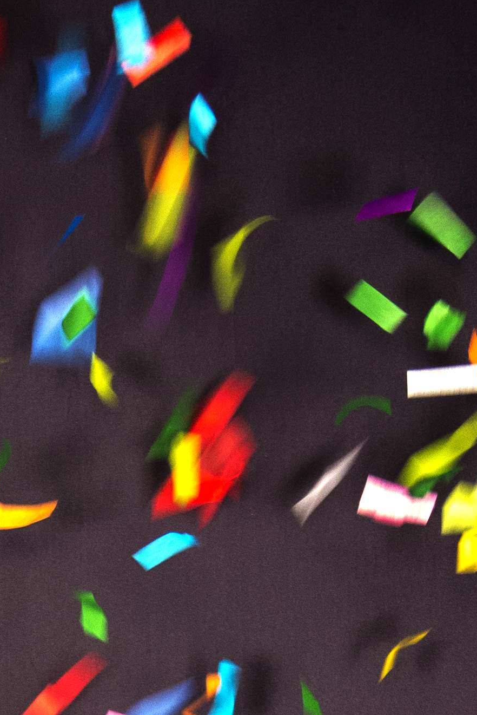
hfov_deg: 7.8
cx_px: -215
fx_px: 3435
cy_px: 1321
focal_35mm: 173
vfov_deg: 11.0
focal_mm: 38
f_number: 2.8
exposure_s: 1/80
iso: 3200
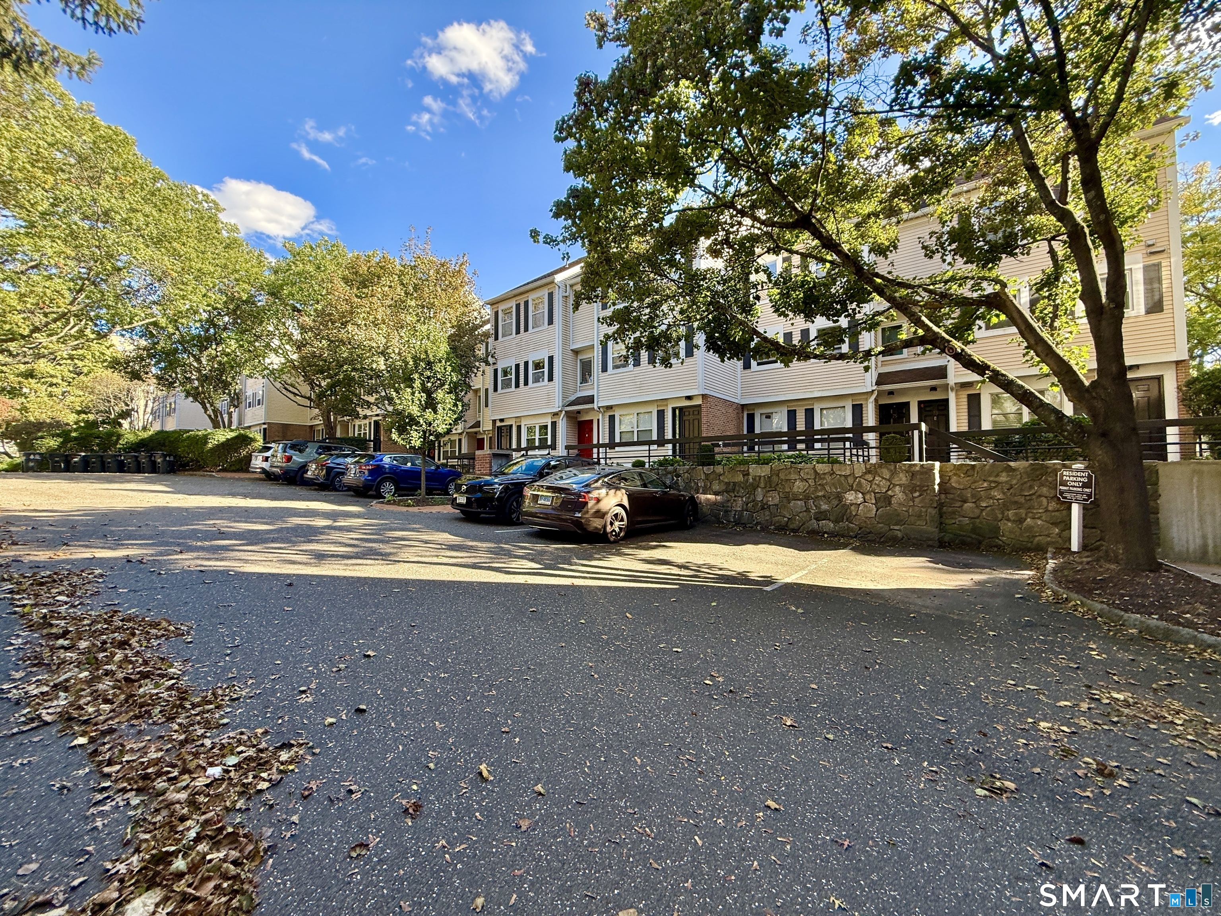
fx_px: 494
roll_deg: -0.3
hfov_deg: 102.1
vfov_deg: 85.7
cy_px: 458
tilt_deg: +2.6
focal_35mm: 14
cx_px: 610
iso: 64
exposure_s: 1/177
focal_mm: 2.22
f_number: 2.2
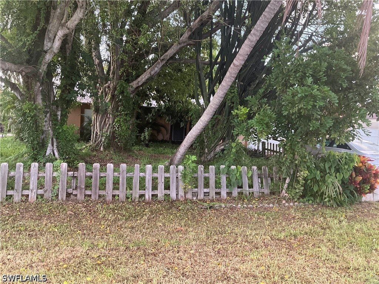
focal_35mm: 29
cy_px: 142
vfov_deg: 48.2
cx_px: 190
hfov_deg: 61.7
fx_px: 318
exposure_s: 1/60
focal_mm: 3
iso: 200
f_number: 1.8
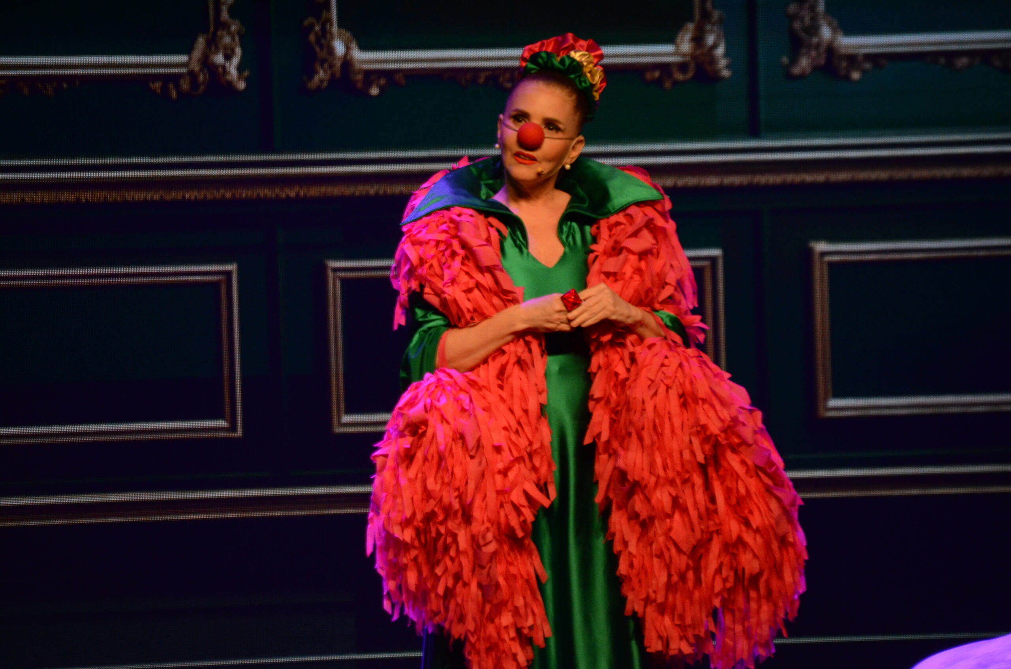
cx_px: 506
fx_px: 12612
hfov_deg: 4.6
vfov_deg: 3.0
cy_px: 334
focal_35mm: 450
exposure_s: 1/200
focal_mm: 300
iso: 2000
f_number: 6.3
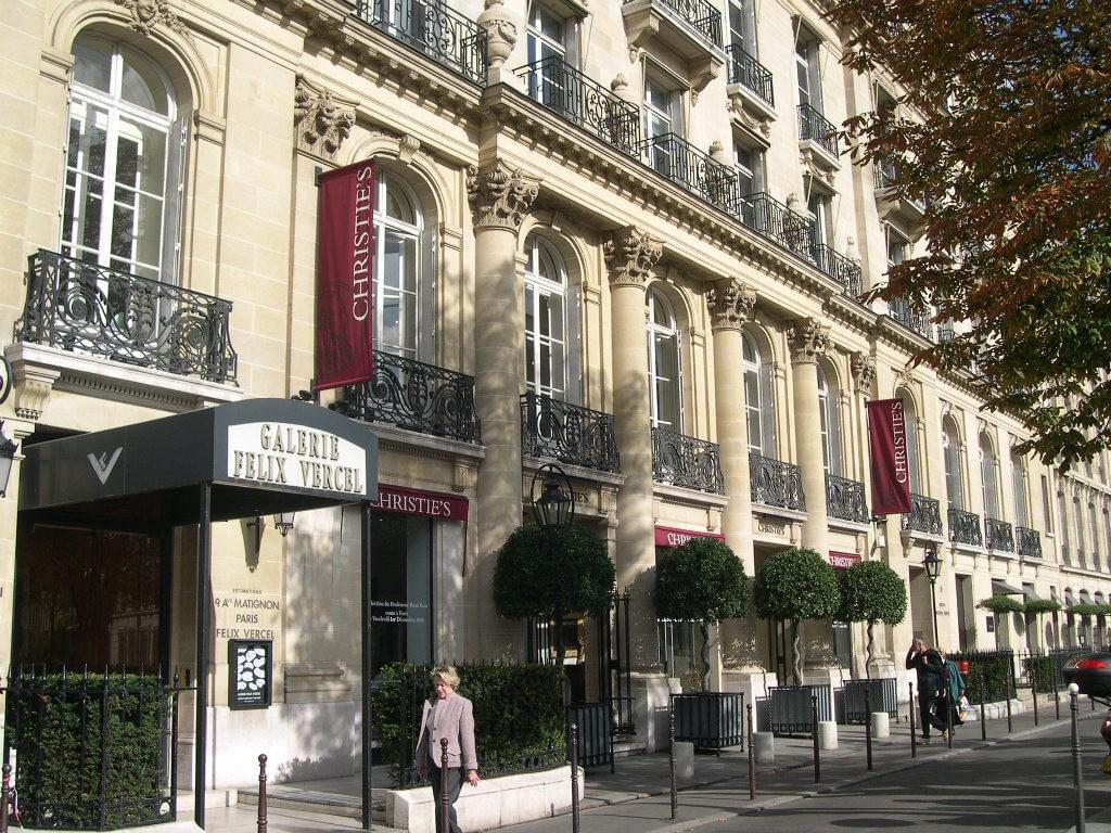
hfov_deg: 49.0
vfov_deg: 37.7
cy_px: 416
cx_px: 556
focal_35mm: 38
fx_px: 1220
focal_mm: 8
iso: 100
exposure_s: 1/204
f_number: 7.6
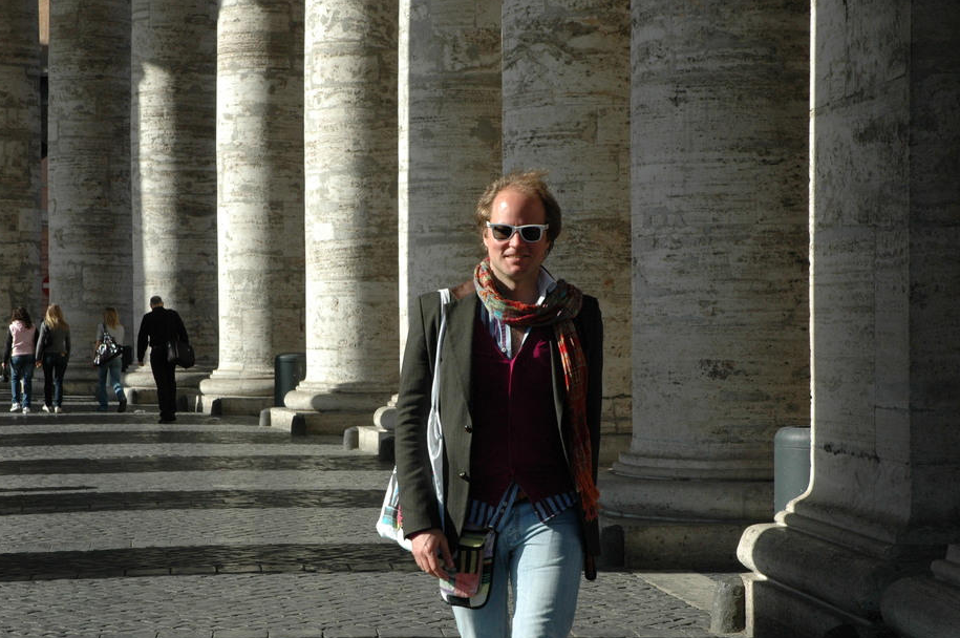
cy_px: 346
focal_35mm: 82
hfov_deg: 24.8
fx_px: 2184
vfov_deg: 16.6
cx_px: 486
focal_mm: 50
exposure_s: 1/400
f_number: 10
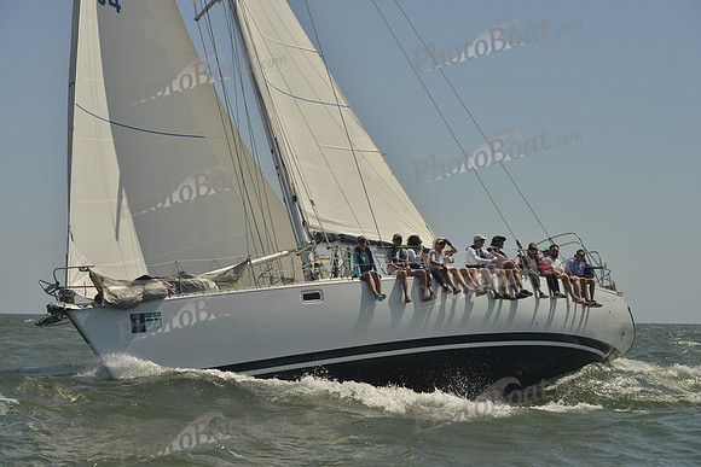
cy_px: 234
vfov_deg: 19.5
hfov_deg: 28.8
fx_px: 1363
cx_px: 350
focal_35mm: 70
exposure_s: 1/1000
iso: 280
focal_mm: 70
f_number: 10
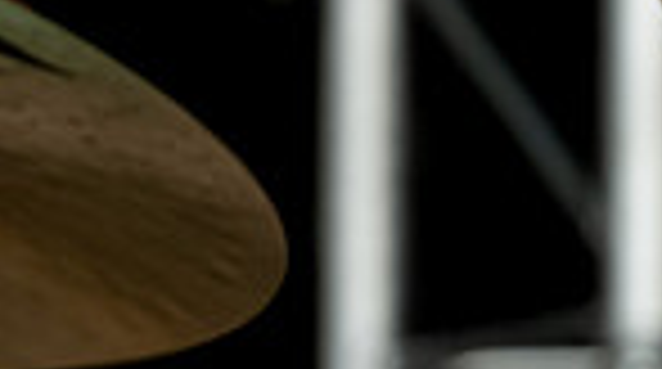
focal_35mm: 1692
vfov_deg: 0.7
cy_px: 197
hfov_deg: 1.3
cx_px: 1744
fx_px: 29642
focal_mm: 200
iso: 200
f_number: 4.5
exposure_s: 1/400
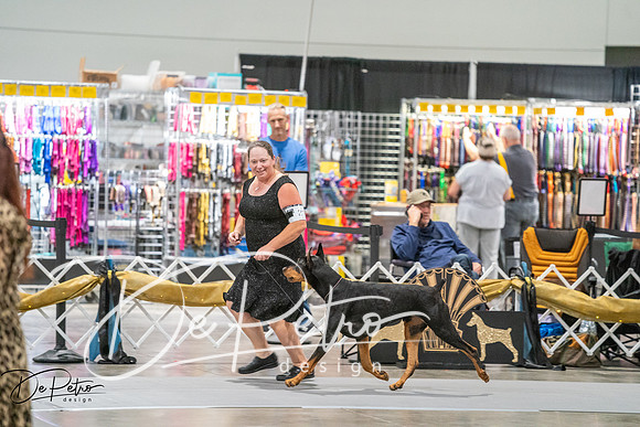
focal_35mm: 200
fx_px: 3556
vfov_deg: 6.9
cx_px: 320
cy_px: 214
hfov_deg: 10.3
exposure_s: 1/250
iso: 6400
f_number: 2.8
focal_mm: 200
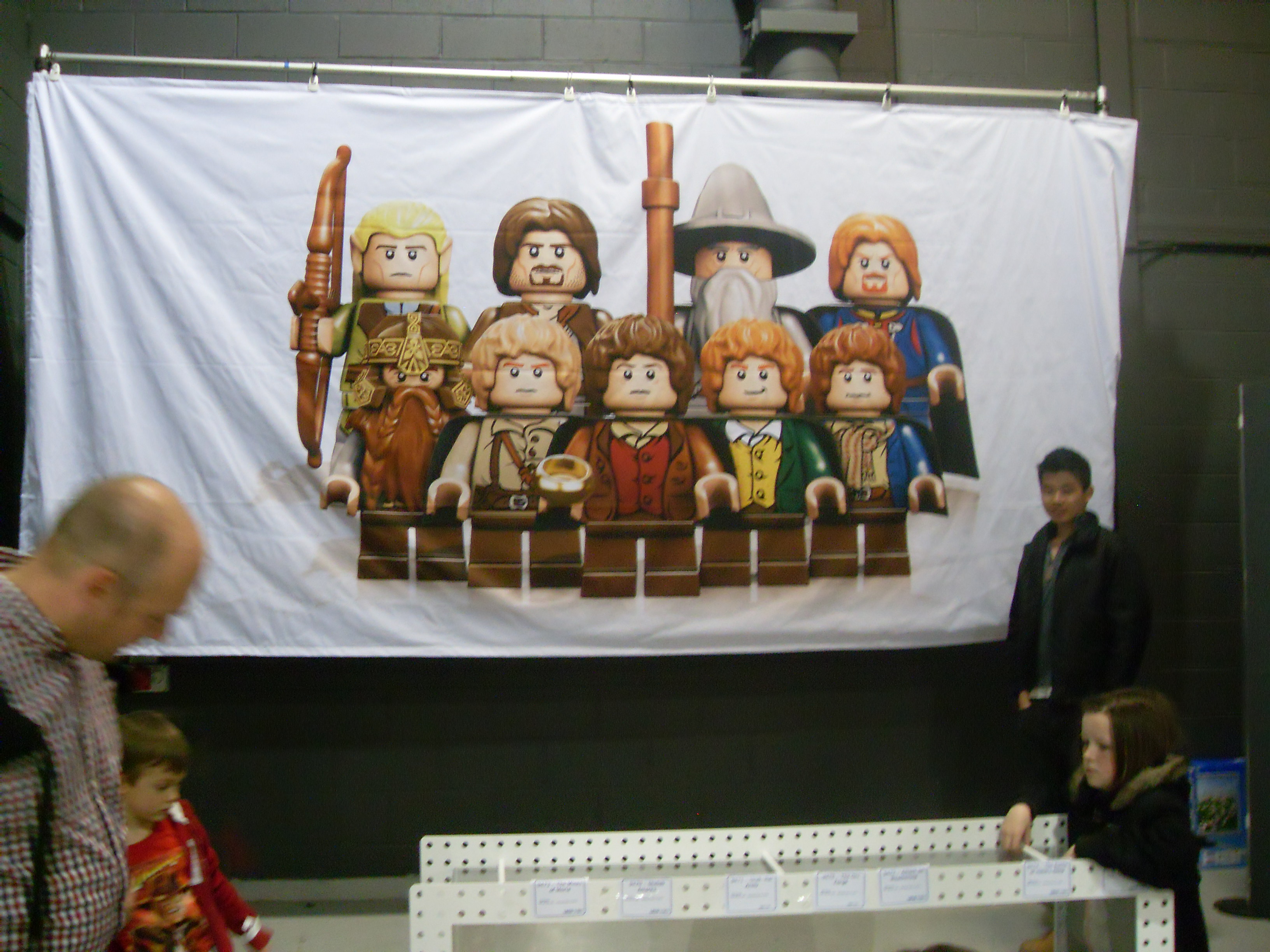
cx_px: 635
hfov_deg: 50.1
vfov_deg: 38.7
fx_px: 1357
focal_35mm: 37
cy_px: 476
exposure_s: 1/8
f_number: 2.8
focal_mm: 6.3
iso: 200
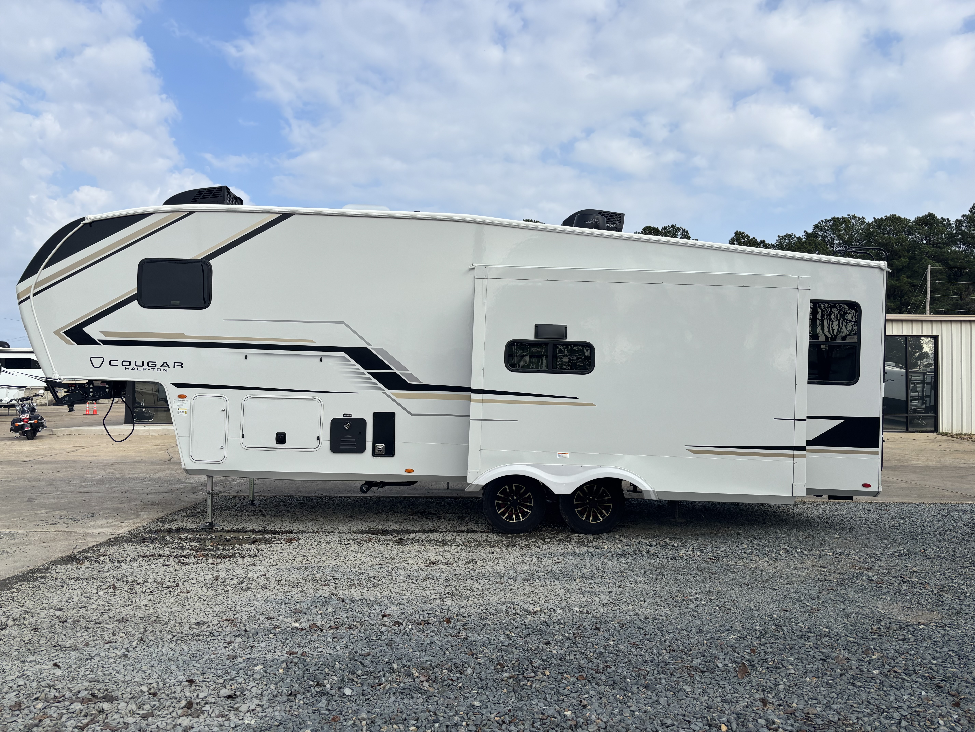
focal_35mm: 26
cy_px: 366
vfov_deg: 53.1
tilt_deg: +1.4
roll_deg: -0.8
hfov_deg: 67.3
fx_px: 732
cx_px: 488
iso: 50
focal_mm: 5.96
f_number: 1.6
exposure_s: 1/3650
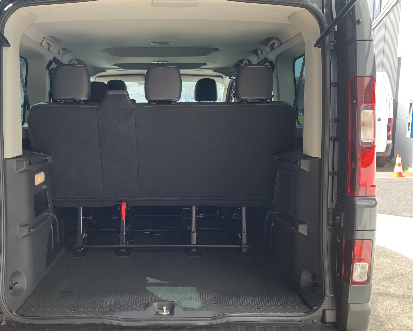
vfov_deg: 44.5
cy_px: 176
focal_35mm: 33
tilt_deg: -8.6
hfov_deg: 53.8
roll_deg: +0.6
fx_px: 403
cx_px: 163
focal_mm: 4.25
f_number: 1.8
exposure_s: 1/154
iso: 25
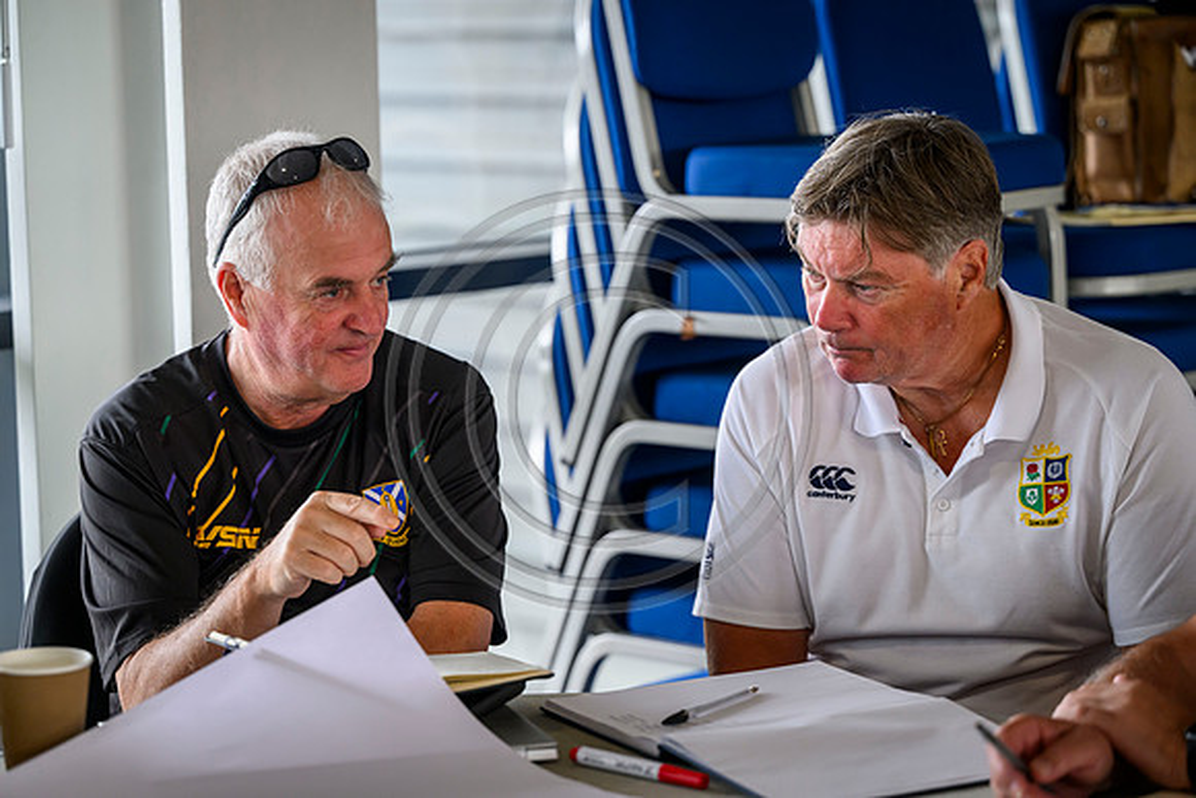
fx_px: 3223
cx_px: 598
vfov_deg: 14.1
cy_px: 399
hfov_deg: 21.0
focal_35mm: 97
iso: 2000
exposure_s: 1/640
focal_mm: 97
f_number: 3.2
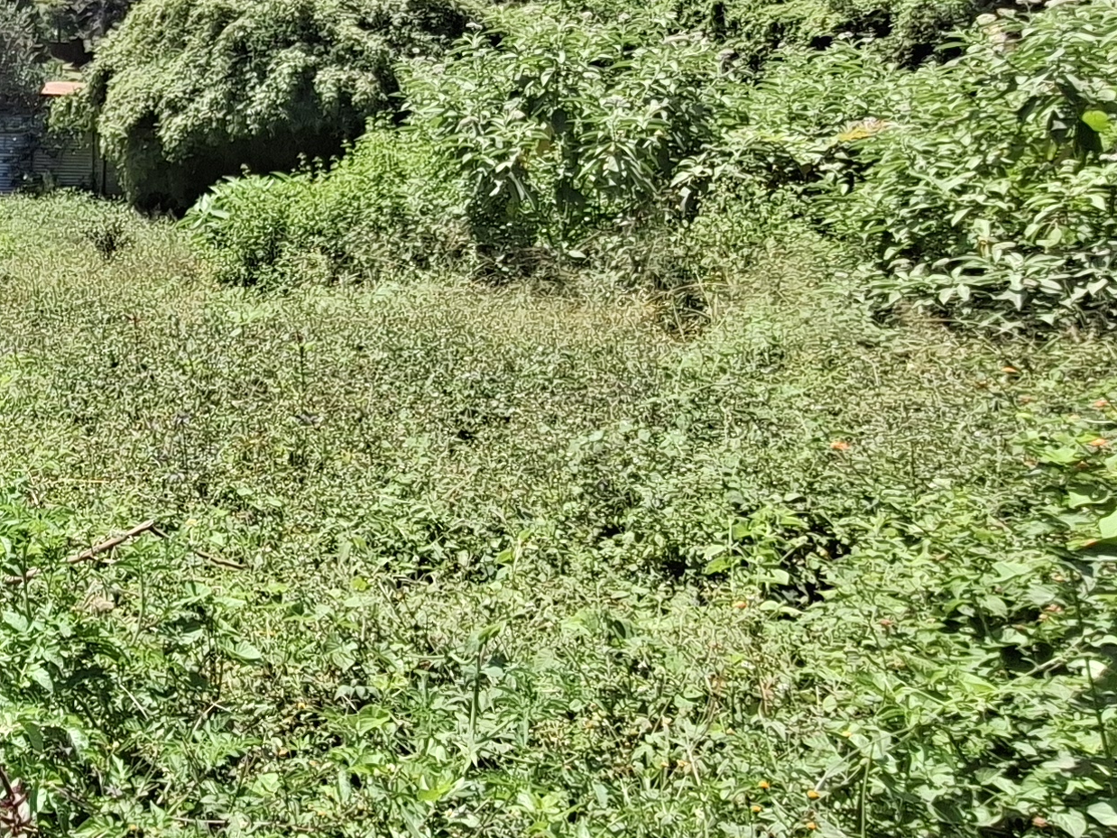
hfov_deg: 39.8
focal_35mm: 42
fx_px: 1356
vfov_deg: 34.0
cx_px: 20
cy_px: 267
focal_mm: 1.74
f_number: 2.2
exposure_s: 1/1653
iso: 40
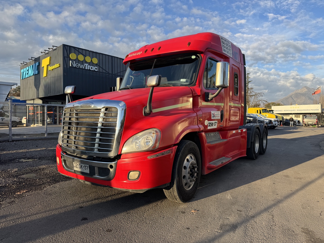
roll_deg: -0.1
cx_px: 162
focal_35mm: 24
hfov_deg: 71.6
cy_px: 122
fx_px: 225
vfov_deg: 56.8
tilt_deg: -0.3
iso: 80
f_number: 1.78
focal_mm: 6.76
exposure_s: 1/1311
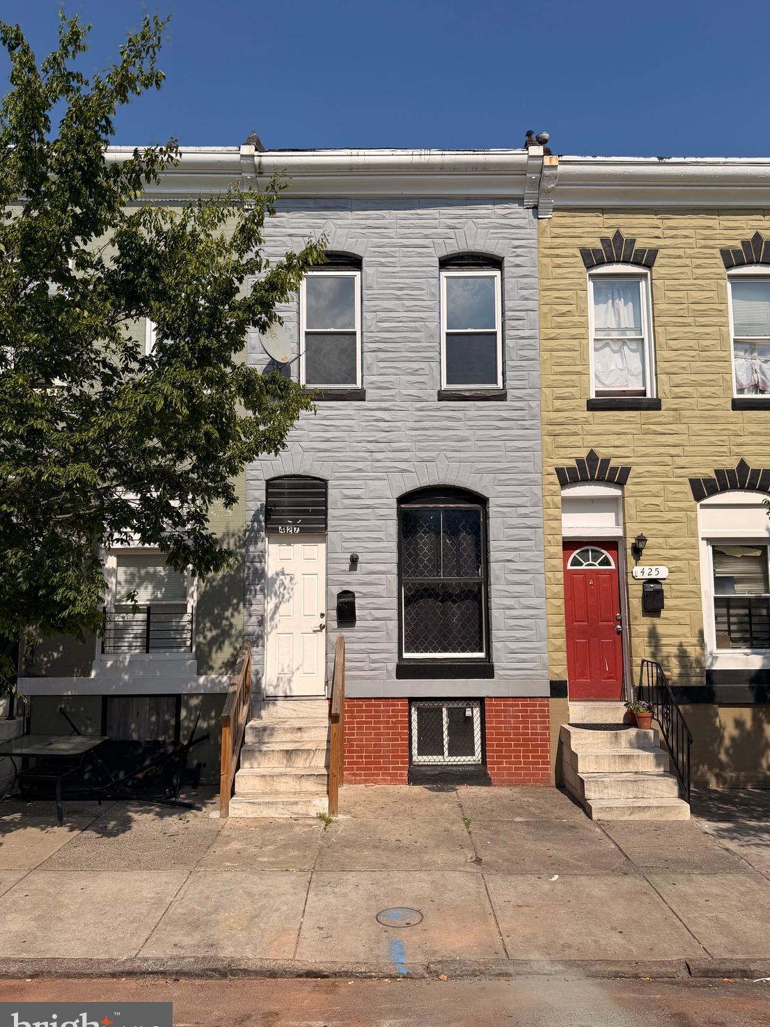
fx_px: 742
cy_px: 524
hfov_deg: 54.9
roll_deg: +0.7
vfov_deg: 69.4
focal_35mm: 25
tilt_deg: +5.0
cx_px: 400
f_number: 1.78
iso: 80
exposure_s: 1/8130
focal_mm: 6.76
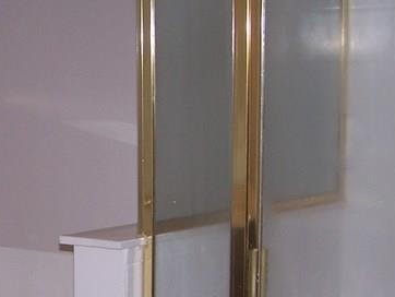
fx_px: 1290
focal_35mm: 113
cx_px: -25
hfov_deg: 16.9
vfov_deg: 13.1
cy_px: 245
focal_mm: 6.7
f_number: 2.8
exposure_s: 1/60
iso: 80
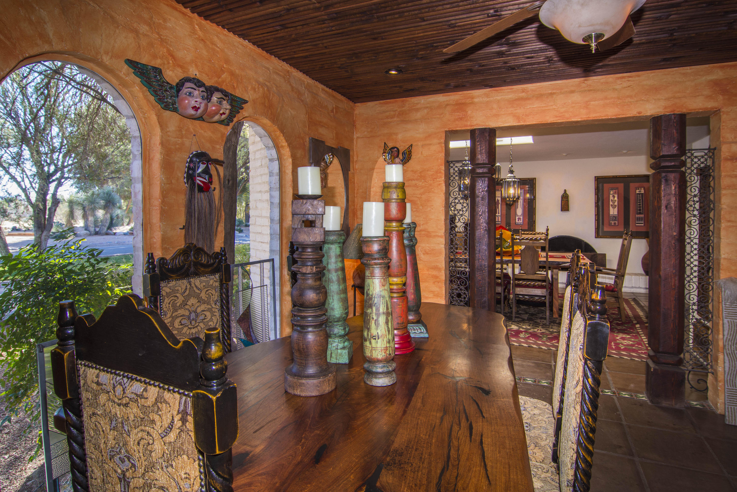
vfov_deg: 67.4
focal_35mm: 18
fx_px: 368
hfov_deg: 90.0
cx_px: 368
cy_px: 246
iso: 100
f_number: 7.1
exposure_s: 1/8
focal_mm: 12
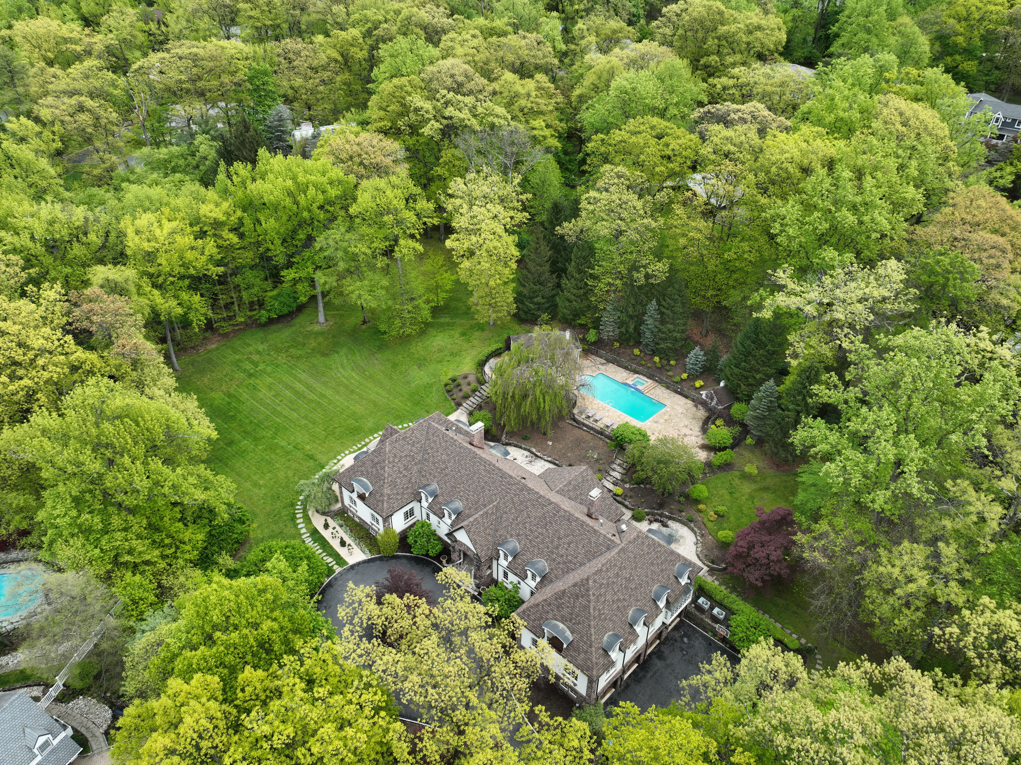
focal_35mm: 24
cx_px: 510
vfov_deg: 56.8
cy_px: 382
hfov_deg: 71.6
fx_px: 708
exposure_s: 1/640
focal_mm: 12.29
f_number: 2.8
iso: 100
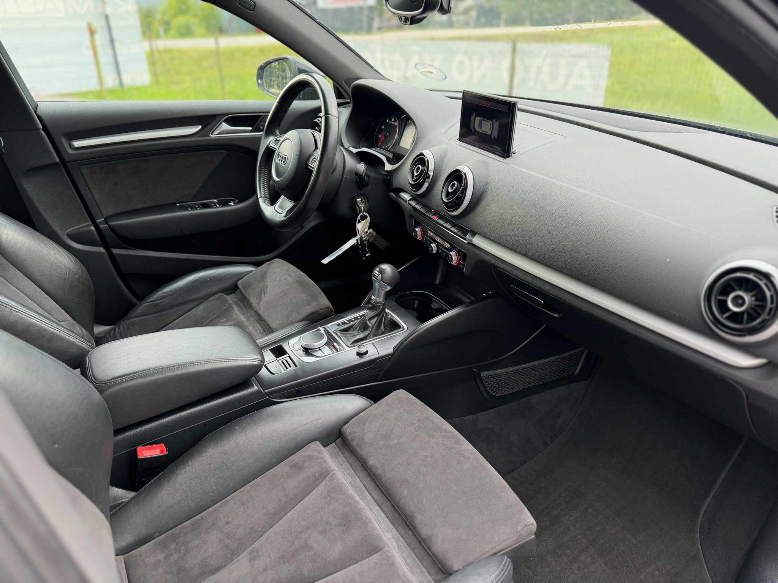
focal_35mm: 24
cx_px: 389
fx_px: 539
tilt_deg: -27.3
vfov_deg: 56.8
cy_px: 292
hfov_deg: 71.6
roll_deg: +1.5
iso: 100
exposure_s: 1/168
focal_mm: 6.76
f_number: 1.78
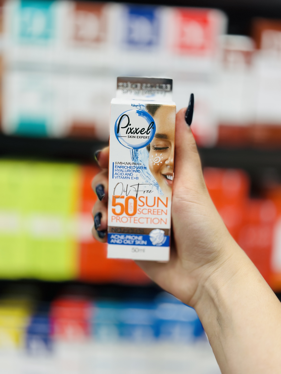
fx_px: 520
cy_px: 187
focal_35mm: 48
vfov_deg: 39.7
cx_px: 140
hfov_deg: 30.3
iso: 80
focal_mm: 6.86
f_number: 1.78
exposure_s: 1/100
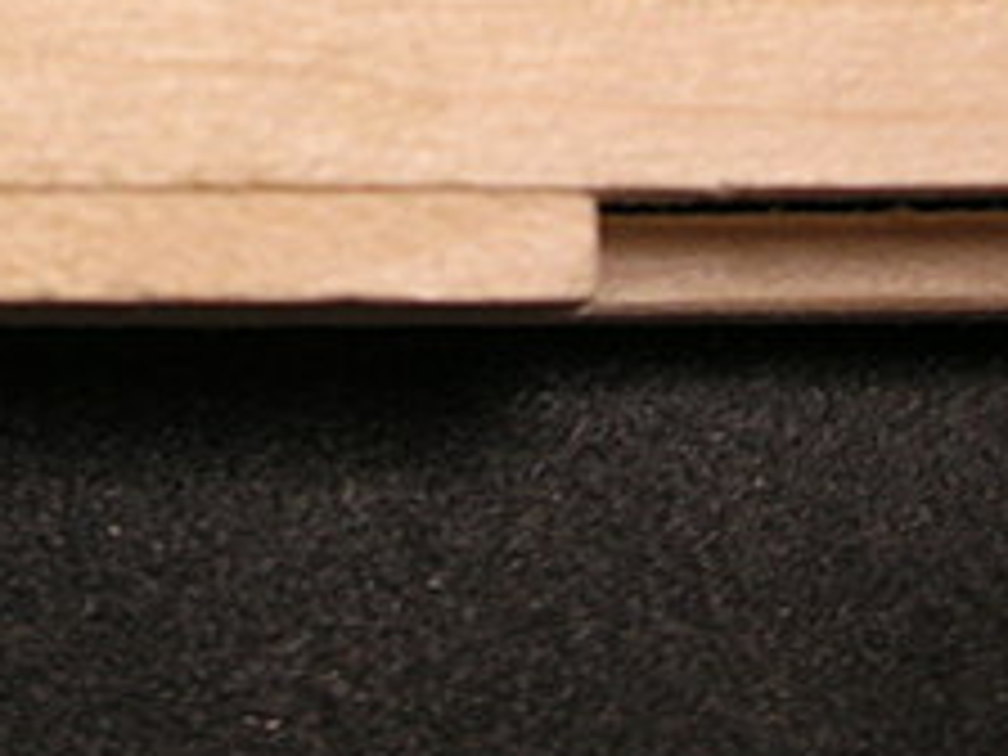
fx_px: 2795
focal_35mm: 96
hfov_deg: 20.0
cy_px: -232
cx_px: 65
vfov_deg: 14.7
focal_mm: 5.8
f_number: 3
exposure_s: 1/26.5
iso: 50
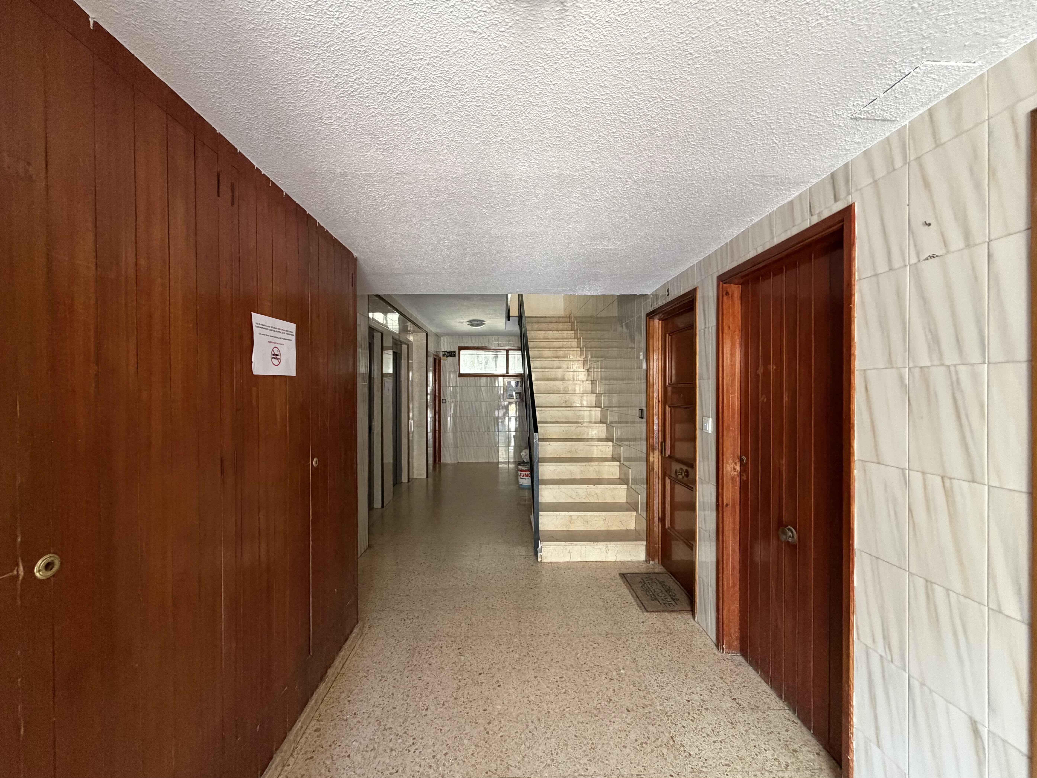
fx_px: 419
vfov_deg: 85.7
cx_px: 518
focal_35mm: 14
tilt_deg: +0.1
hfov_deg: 102.1
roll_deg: -0.8
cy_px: 389
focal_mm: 2.22
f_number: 2.2
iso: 400
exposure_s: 1/60
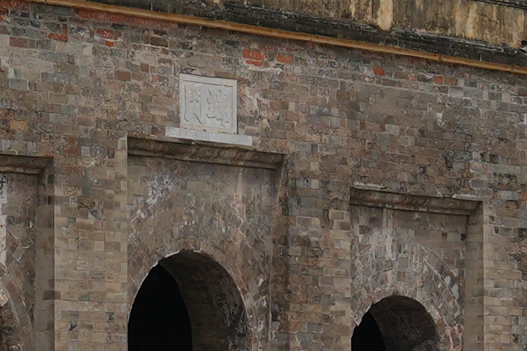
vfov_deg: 6.4
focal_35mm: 213
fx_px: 3117
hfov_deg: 9.6
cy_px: 259
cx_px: -73
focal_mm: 18
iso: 100
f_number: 8
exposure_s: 1/250
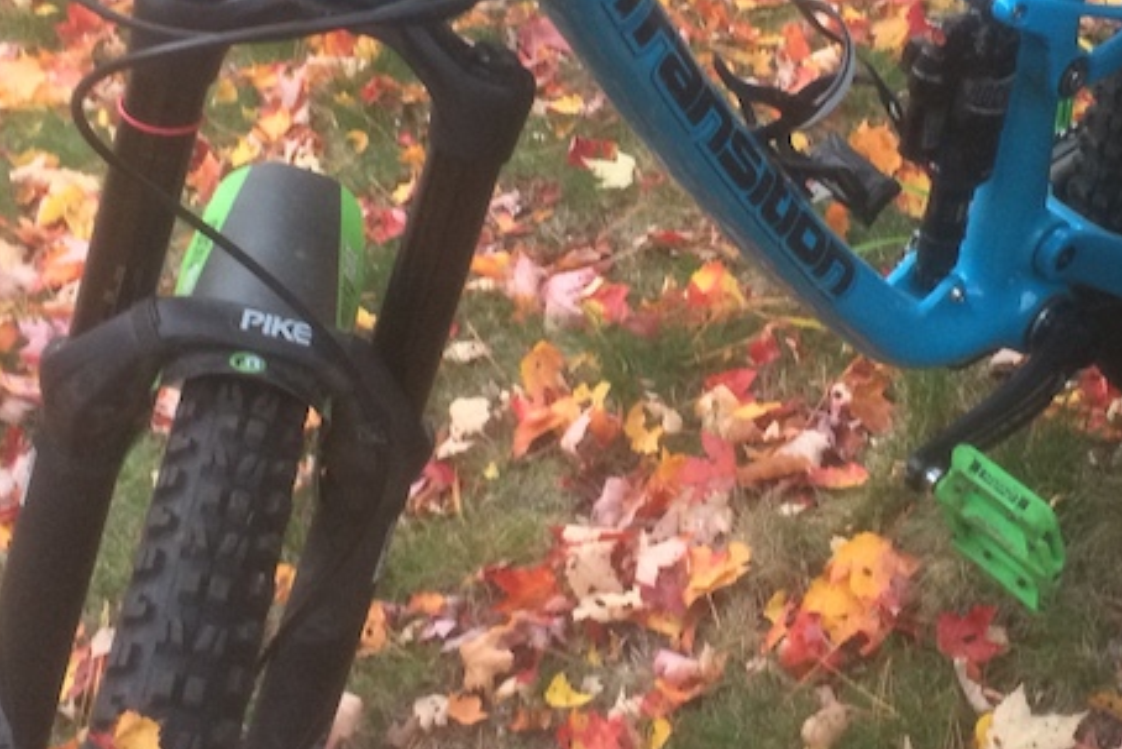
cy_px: 210
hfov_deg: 29.4
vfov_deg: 19.9
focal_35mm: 68
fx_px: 2120
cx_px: 751
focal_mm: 4.15
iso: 160
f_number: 2.2
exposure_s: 1/30
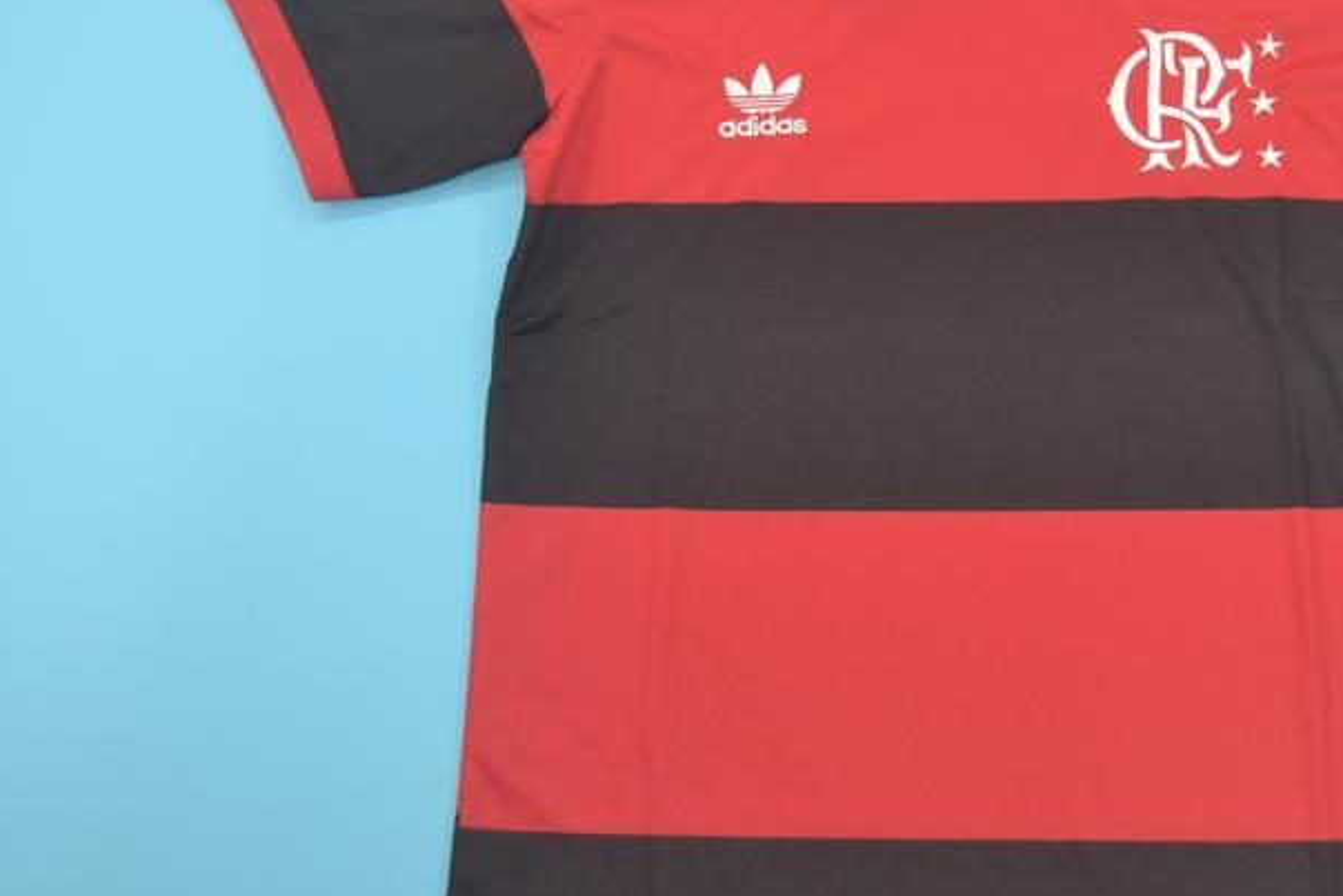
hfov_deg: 33.4
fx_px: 2201
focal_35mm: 59
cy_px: 318
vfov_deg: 22.9
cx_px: 981
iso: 200
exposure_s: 1/80
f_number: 3.8
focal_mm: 22
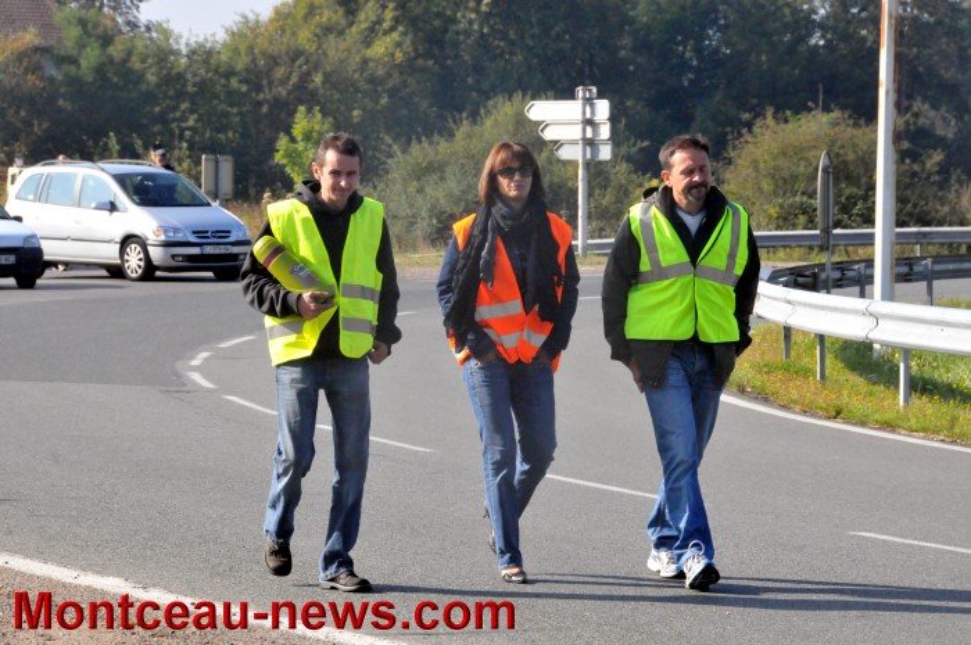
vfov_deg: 7.6
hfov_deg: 11.4
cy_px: 322
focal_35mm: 180
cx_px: 486
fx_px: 4849
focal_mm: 120
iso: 3200
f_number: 16
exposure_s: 1/1000
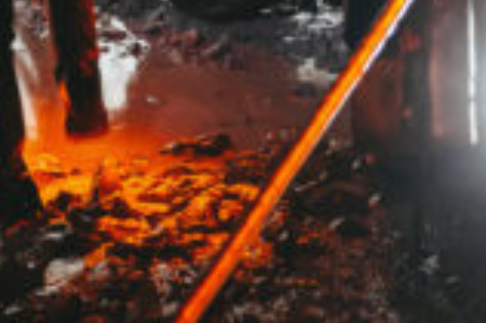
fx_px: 2684
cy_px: -380
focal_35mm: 199
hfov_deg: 10.3
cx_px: 424
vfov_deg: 6.6
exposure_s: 1/15
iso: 400
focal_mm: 35
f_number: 2.5
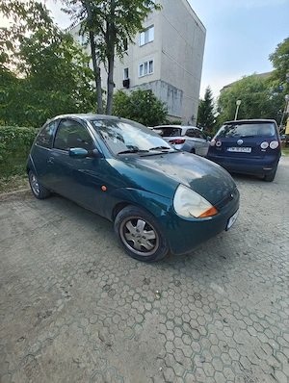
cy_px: 192
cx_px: 144
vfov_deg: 102.0
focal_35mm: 14
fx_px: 155
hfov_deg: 85.9
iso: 70
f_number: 2.2
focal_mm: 2.15
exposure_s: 1/100
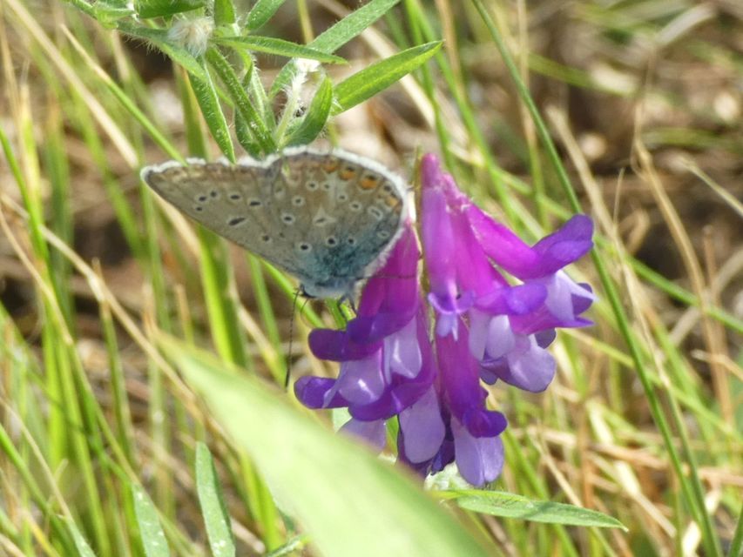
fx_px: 2576
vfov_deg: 12.4
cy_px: 278
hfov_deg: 16.4
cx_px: 372
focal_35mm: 120
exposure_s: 1/80
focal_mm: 21.5
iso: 100
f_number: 5.1
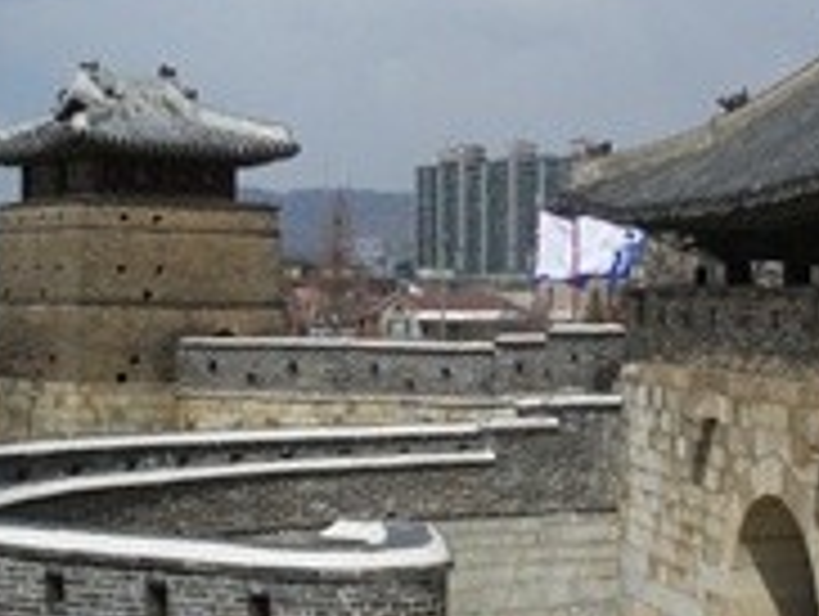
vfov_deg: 19.2
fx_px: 1824
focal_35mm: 77
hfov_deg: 25.1
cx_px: 601
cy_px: 306
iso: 64
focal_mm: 6.3
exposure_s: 1/400
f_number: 5.4
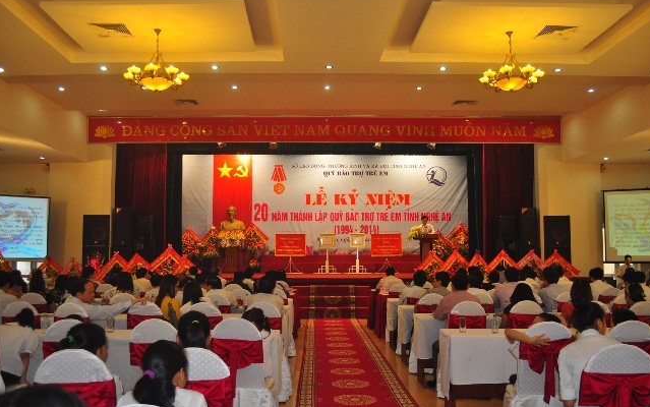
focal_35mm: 34
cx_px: 326
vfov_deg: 37.3
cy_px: 206
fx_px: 603
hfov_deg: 56.7
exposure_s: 1/160
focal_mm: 22
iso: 1000
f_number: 4.5
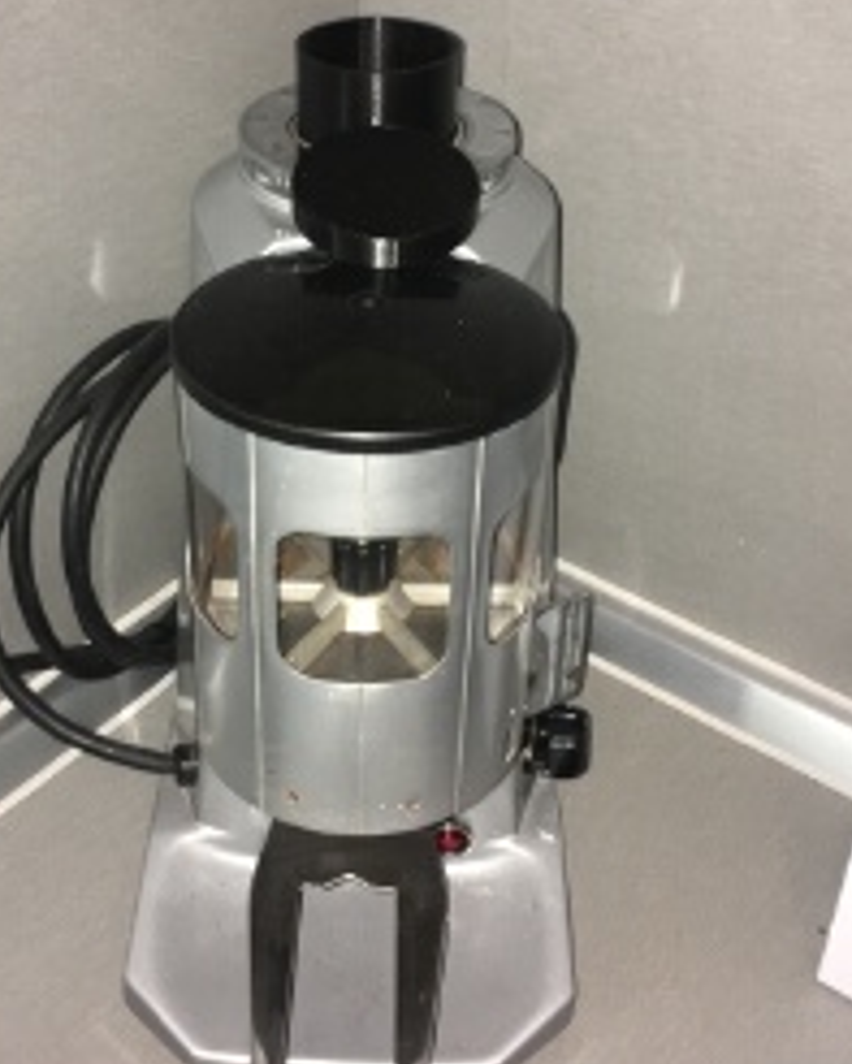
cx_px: 376
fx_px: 1449
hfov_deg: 32.7
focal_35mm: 46
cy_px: 420
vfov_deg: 40.1
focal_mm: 4.15
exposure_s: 1/17
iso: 50
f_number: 2.2
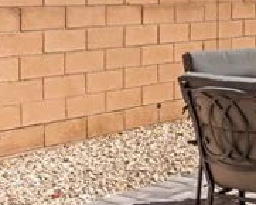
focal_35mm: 90
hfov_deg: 18.3
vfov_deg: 16.7
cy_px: 3
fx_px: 682
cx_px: 410
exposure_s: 1/8000
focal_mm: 17
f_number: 8
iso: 400
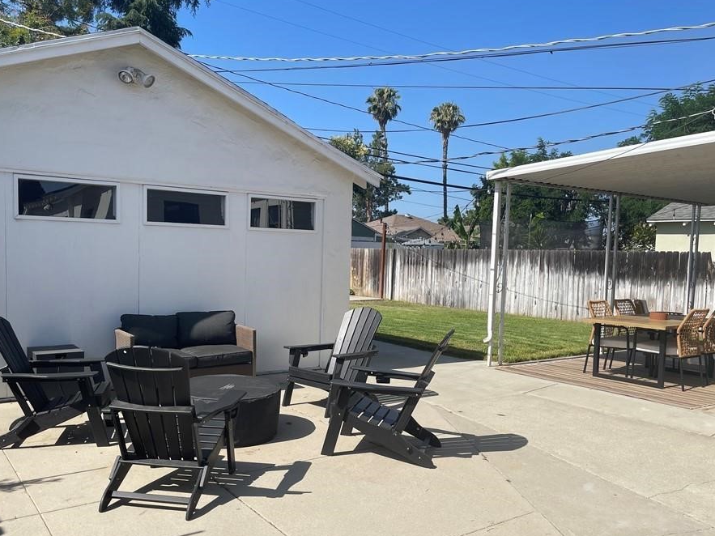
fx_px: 599
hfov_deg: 61.5
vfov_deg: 48.1
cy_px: 300
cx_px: 314
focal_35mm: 29
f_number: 1.6
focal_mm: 5.1
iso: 32
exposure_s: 1/4202
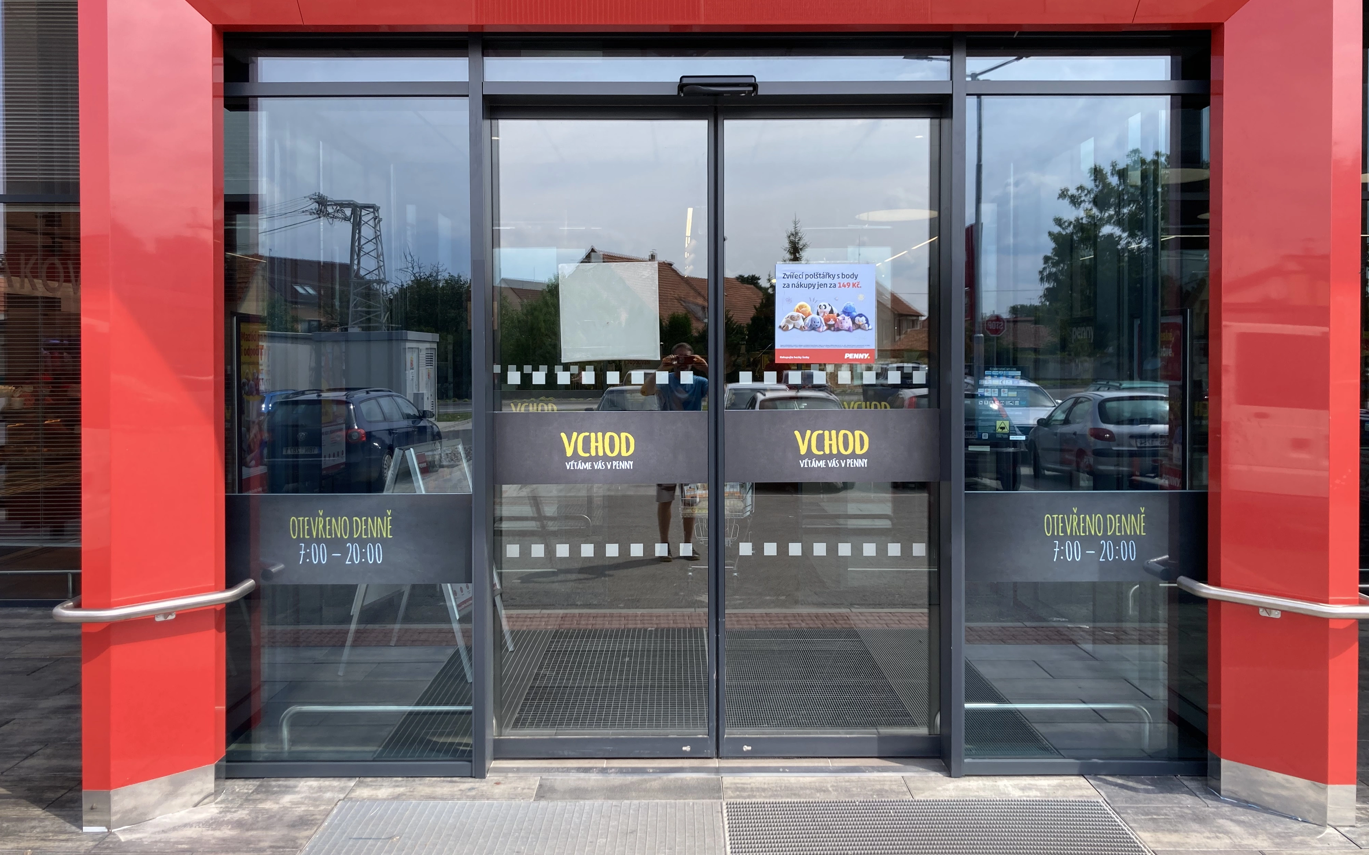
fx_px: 1119
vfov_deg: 41.8
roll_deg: +0.6
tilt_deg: -0.6
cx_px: 685
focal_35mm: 30
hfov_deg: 62.9
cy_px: 383
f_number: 1.8
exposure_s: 1/533
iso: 20
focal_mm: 3.99
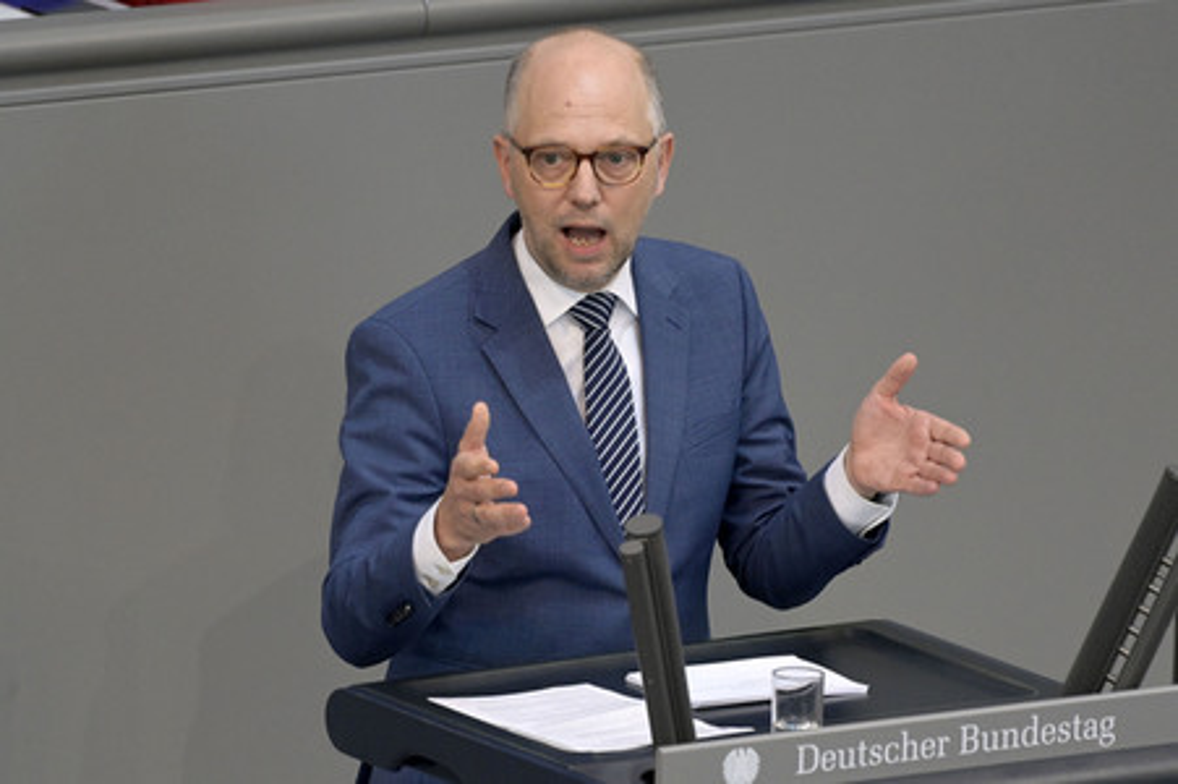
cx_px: 589
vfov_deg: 3.5
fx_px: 12752
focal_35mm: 390
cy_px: 392
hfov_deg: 5.3
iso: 8000
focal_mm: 390
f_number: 5.6
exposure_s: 1/640
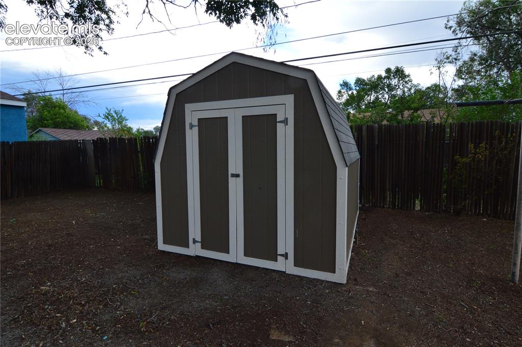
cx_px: 261
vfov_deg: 69.5
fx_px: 250
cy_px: 174
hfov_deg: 92.5
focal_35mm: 17
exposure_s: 1/125
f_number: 9
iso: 400
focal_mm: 11.5
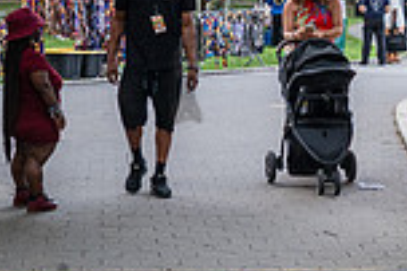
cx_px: 185
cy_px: 76
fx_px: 1389
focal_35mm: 123
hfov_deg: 16.7
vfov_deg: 11.1
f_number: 4.5
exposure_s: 1/60
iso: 1600
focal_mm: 32
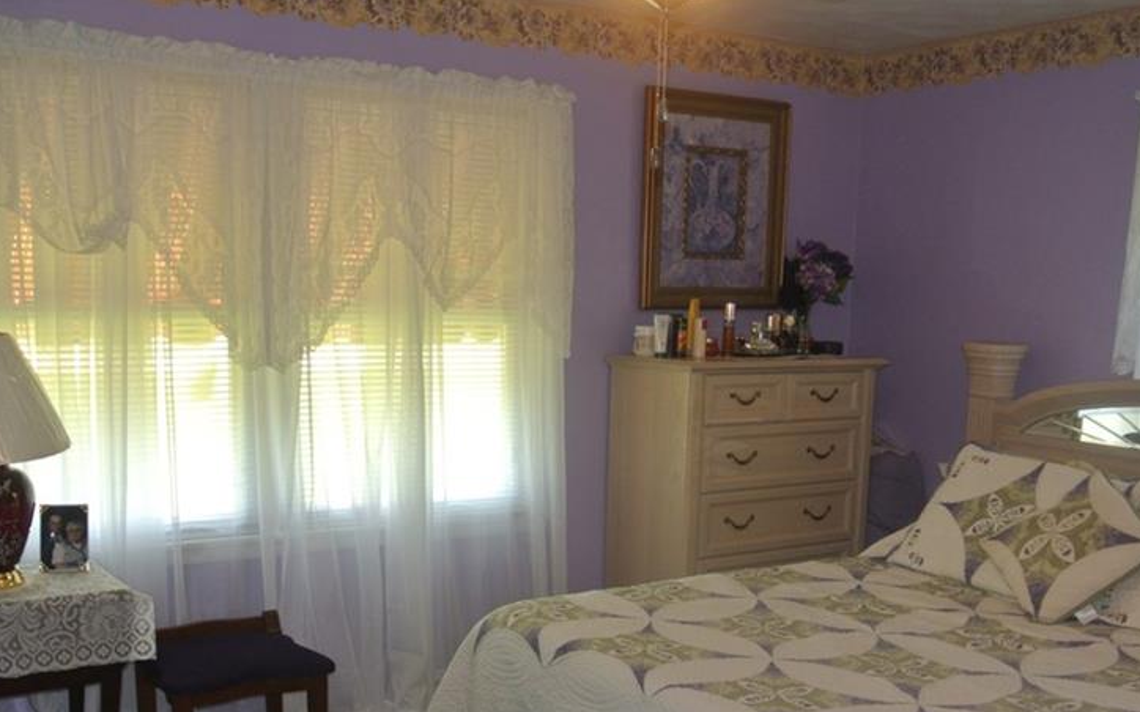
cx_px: 543
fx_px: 1211
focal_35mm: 39
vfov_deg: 32.3
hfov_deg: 50.4
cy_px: 513
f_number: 3.5
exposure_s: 1/60
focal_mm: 10
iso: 200
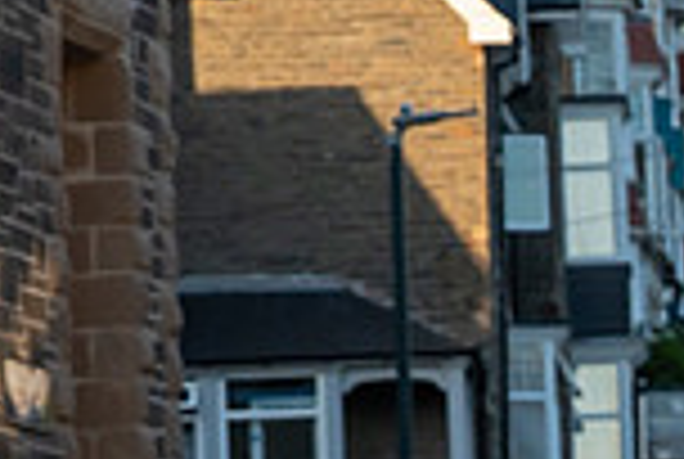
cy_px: 499
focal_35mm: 450
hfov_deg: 4.5
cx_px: 1451
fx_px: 8567
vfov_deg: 3.1
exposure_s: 1/800
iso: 250
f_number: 4.5
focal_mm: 44
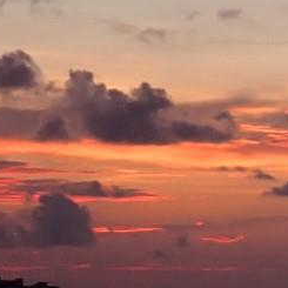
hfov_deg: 5.8
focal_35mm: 289
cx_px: 755
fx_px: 2720
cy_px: -2
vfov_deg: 6.0
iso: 160
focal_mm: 9.01
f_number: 3.2
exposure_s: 1/125
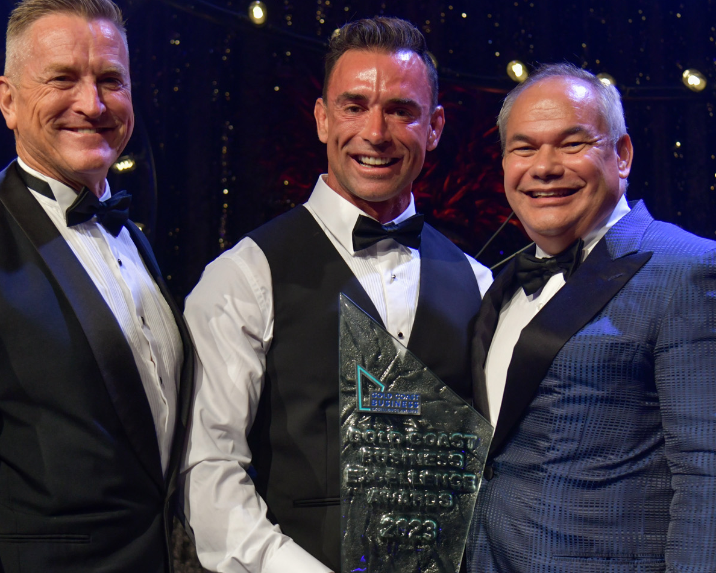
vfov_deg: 20.9
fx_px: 1547
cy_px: 370
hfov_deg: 26.1
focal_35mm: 73
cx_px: 323
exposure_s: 1/200
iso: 1000
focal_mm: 44
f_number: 4.5
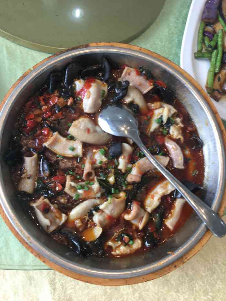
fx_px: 252
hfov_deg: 48.2
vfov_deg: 61.7
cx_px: 113
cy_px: 150
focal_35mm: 29
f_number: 2.2
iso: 25
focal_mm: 4.15
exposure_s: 1/50
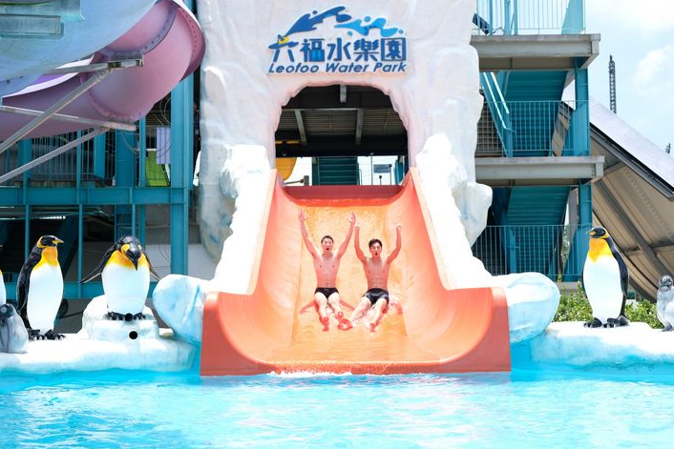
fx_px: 974
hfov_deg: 38.2
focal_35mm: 52
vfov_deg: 26.0
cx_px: 332
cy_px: 227
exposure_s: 1/640
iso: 200
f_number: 4
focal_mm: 34.3
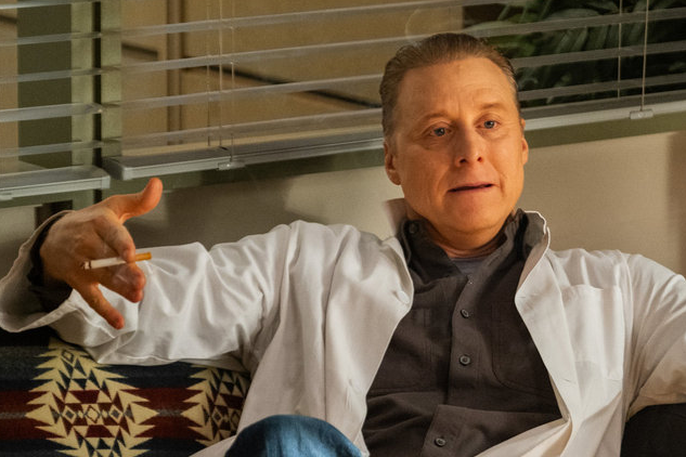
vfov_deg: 6.9
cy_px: 359
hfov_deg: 10.3
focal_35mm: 199
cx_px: 383
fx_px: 3792
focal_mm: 83.8
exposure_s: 1/125
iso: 4000
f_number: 2.8
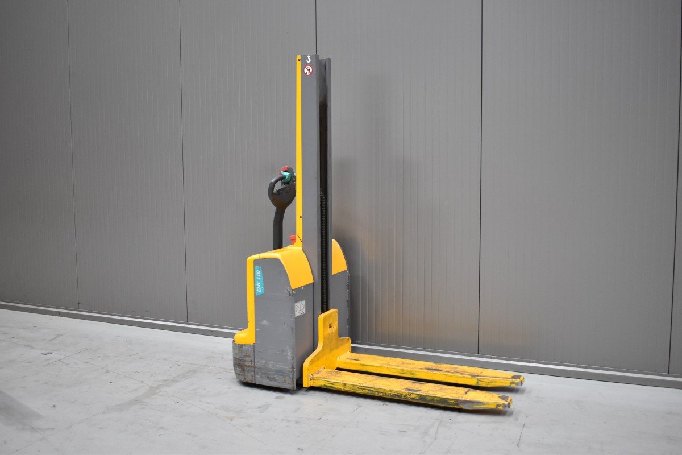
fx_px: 682
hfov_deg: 53.1
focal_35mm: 36
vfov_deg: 36.9
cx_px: 341
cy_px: 228
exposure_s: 1/60
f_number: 4.5
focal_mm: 24
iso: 1250
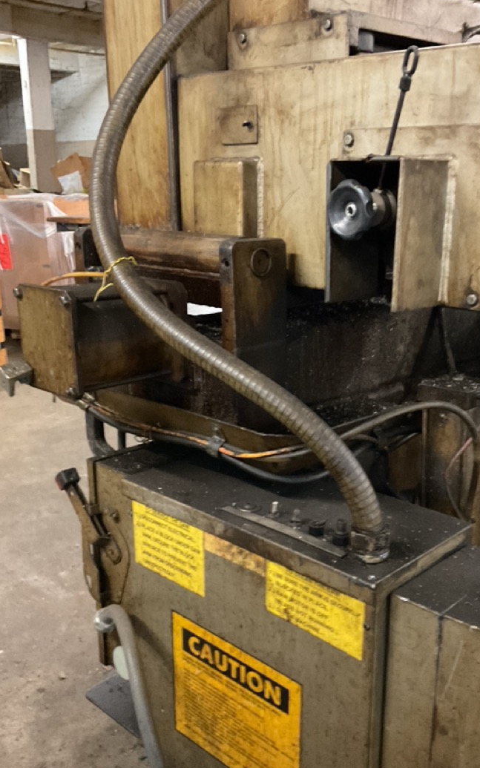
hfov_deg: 33.3
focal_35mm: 38
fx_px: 795
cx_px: 320
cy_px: 409
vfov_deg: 51.5
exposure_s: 1/24
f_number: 1.8
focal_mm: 3
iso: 500
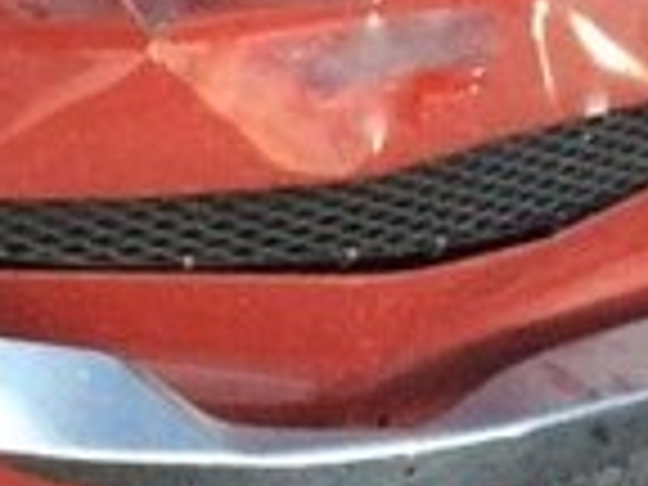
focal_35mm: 133
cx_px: -621
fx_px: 2490
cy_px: 2
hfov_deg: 13.0
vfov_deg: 11.0
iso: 500
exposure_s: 1/17
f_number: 2.2
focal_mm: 4.15
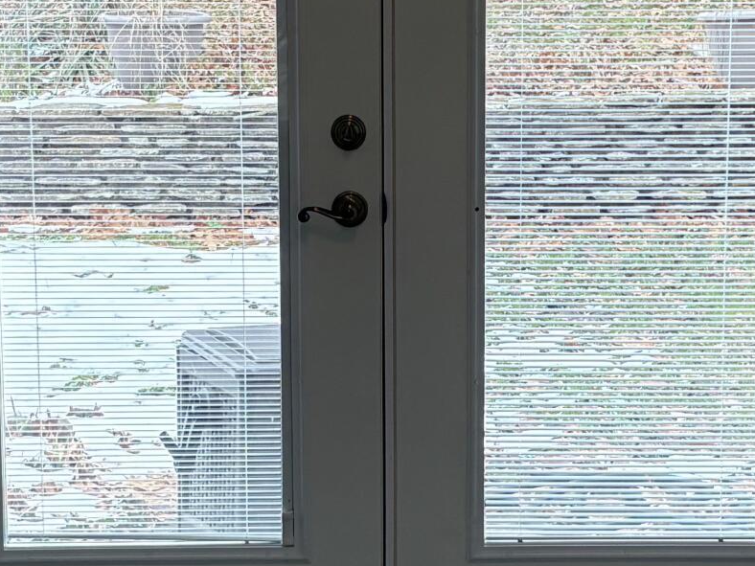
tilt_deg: -8.6
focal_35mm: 99
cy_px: 288
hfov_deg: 19.8
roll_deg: -0.1
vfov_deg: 14.9
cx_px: 423
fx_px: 2159
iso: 125
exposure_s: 1/236
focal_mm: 5.96
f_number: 1.6
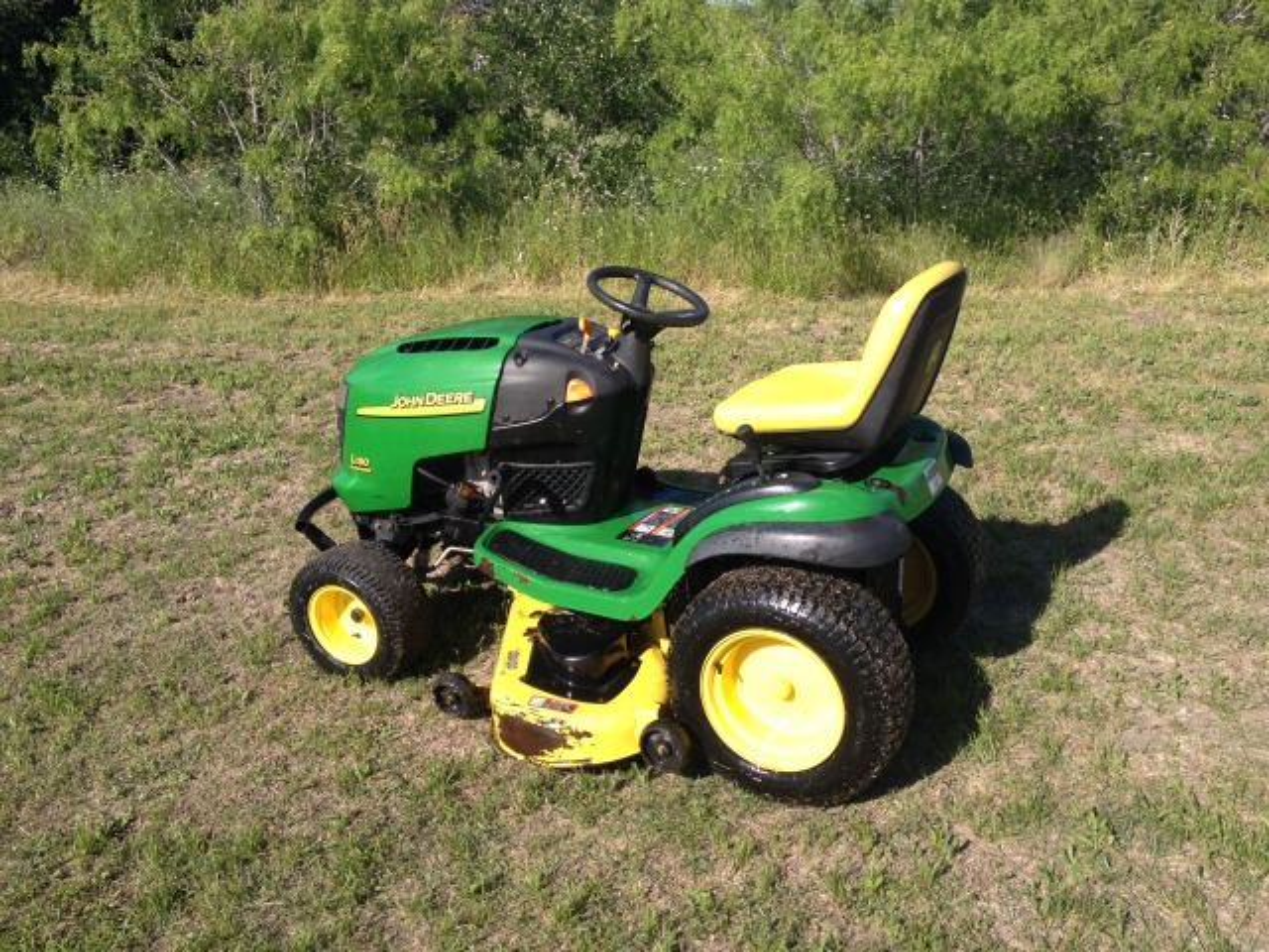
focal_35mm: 35
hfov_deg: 52.6
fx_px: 1283
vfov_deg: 40.7
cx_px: 634
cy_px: 476
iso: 50
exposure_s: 1/1062
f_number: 2.4
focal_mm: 4.28
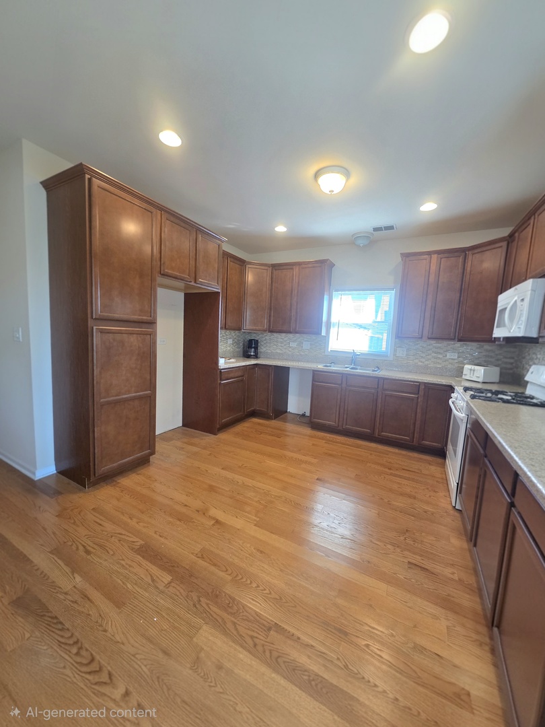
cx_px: 272
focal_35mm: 13
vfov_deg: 106.2
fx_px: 273
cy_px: 364
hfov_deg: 89.9
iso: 200
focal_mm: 2.2
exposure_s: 1/120
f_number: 2.2
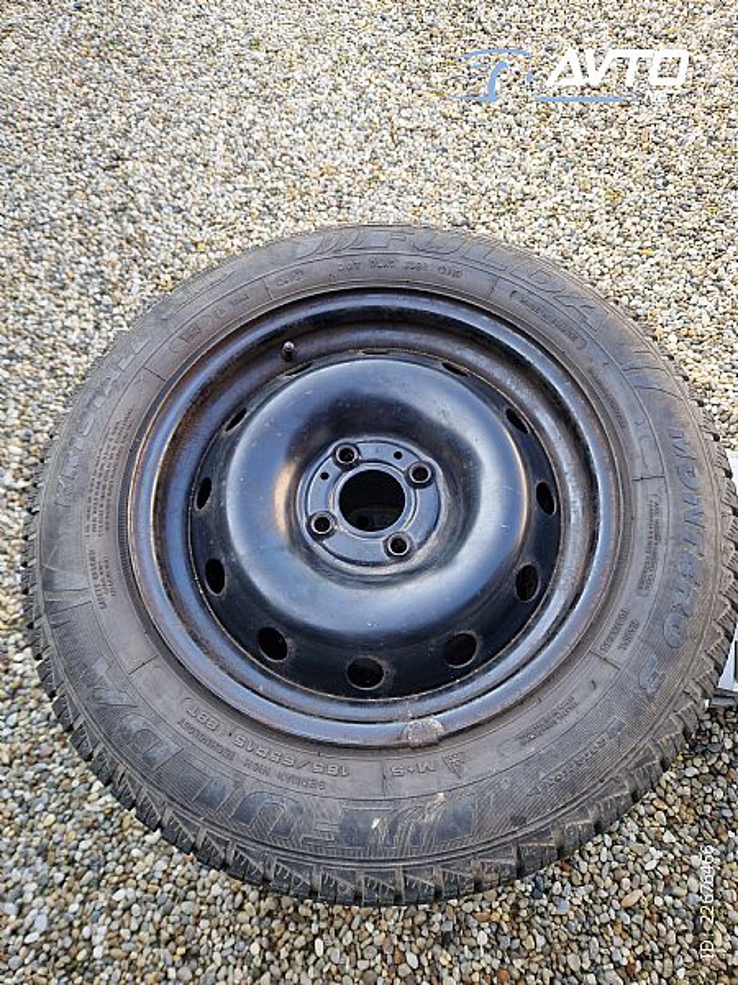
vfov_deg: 73.9
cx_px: 369
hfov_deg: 58.9
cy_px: 492
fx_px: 654
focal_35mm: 23
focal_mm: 5.4
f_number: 1.8
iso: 50
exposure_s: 1/446
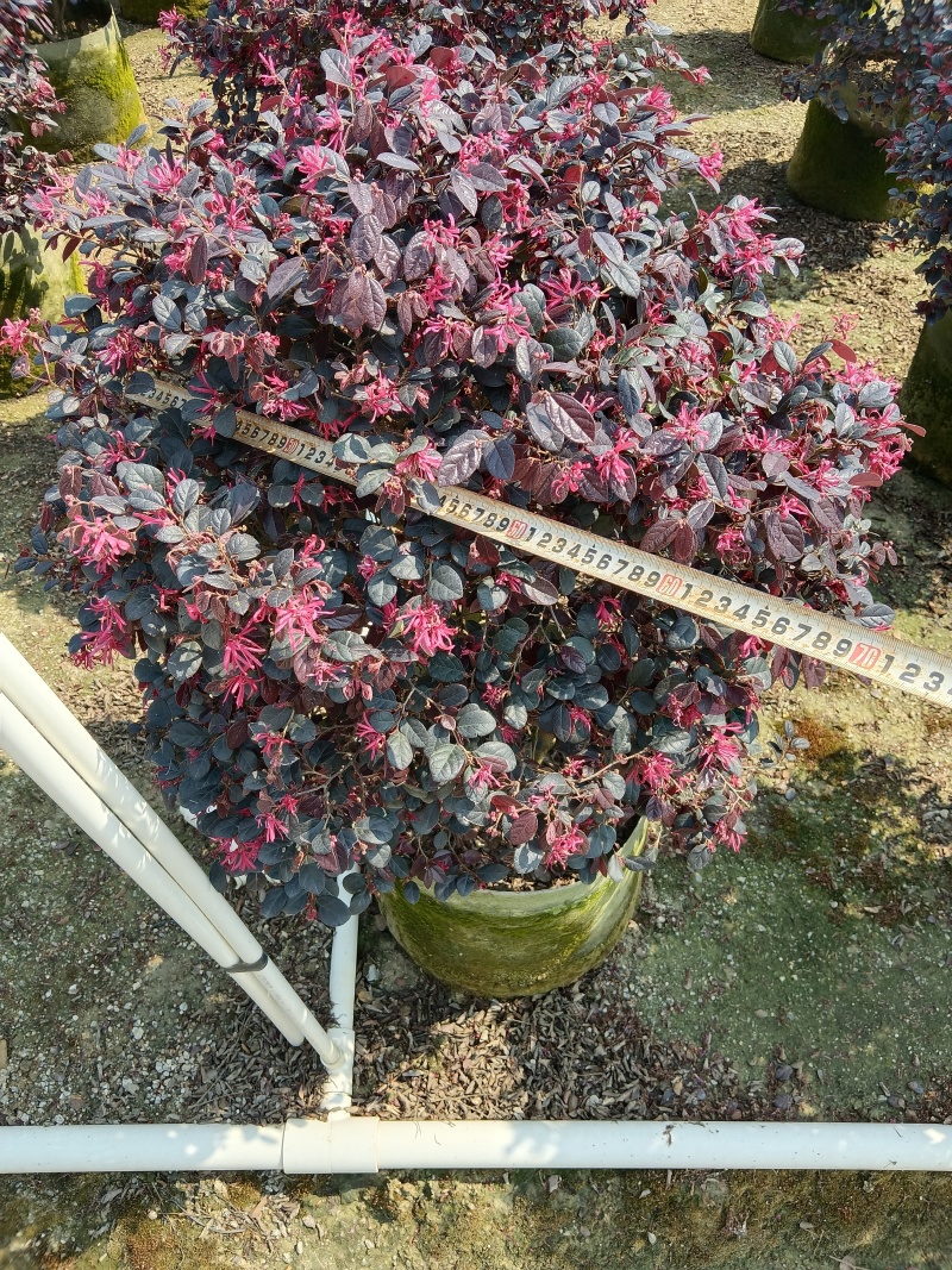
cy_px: 635
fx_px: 954
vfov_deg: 67.3
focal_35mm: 26
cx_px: 476
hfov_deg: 53.1
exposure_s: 1/123
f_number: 1.8
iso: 101
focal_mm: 4.05
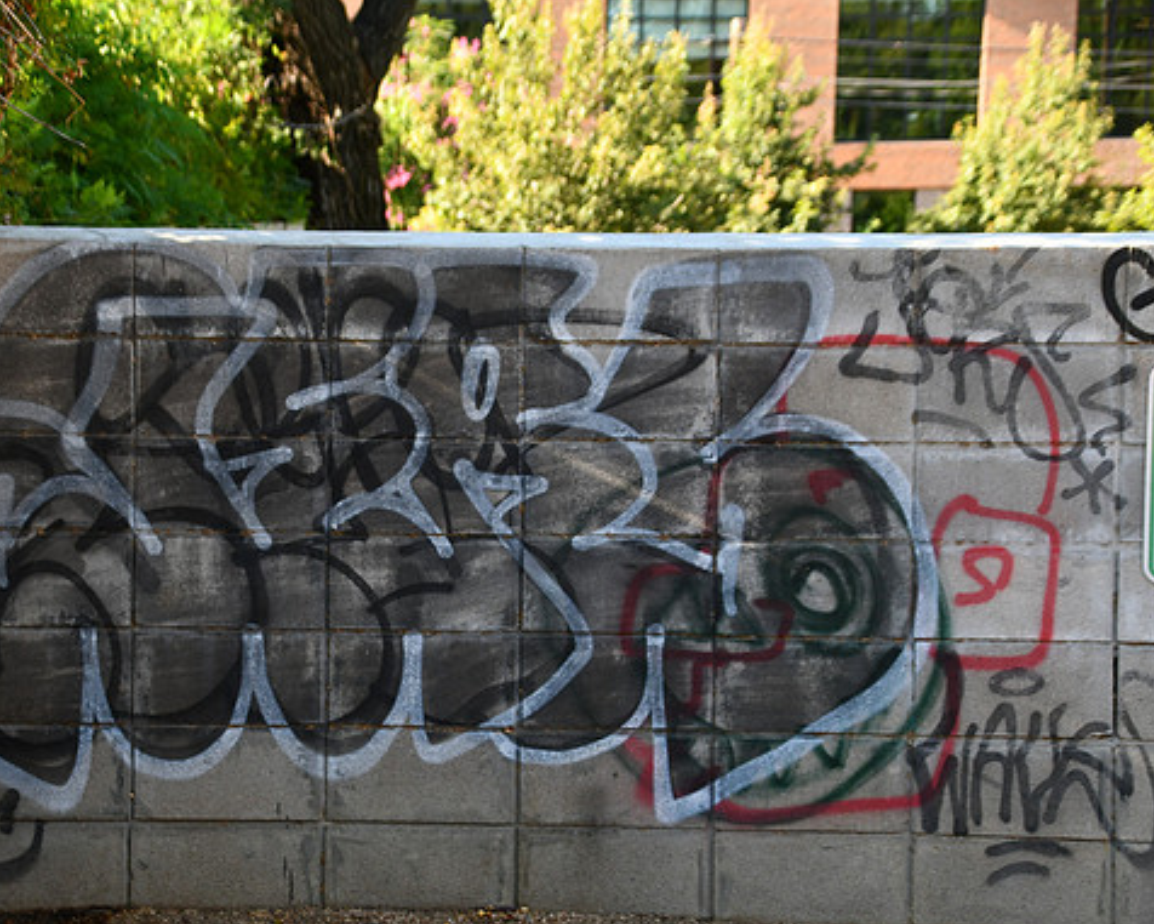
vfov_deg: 16.0
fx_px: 3279
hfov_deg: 19.9
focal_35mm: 96
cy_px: 467
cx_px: 485
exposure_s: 1/250
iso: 320
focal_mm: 56
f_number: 5.6
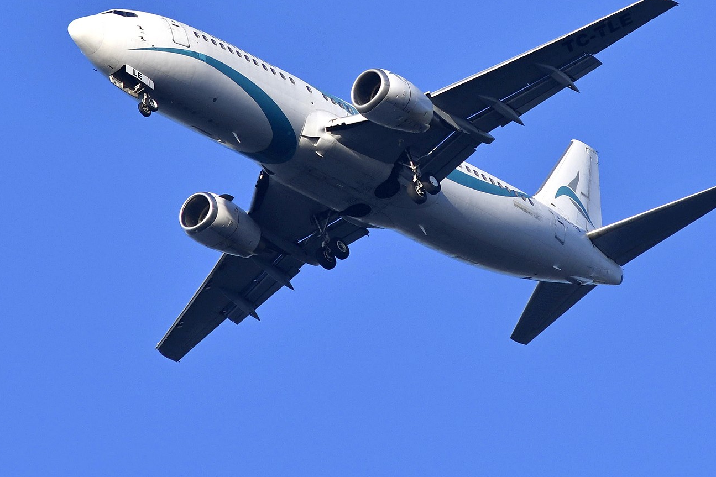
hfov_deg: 3.7
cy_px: 199
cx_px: 401
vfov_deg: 2.5
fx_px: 11056
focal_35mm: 556
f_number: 8
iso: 140
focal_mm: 300
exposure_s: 1/1000
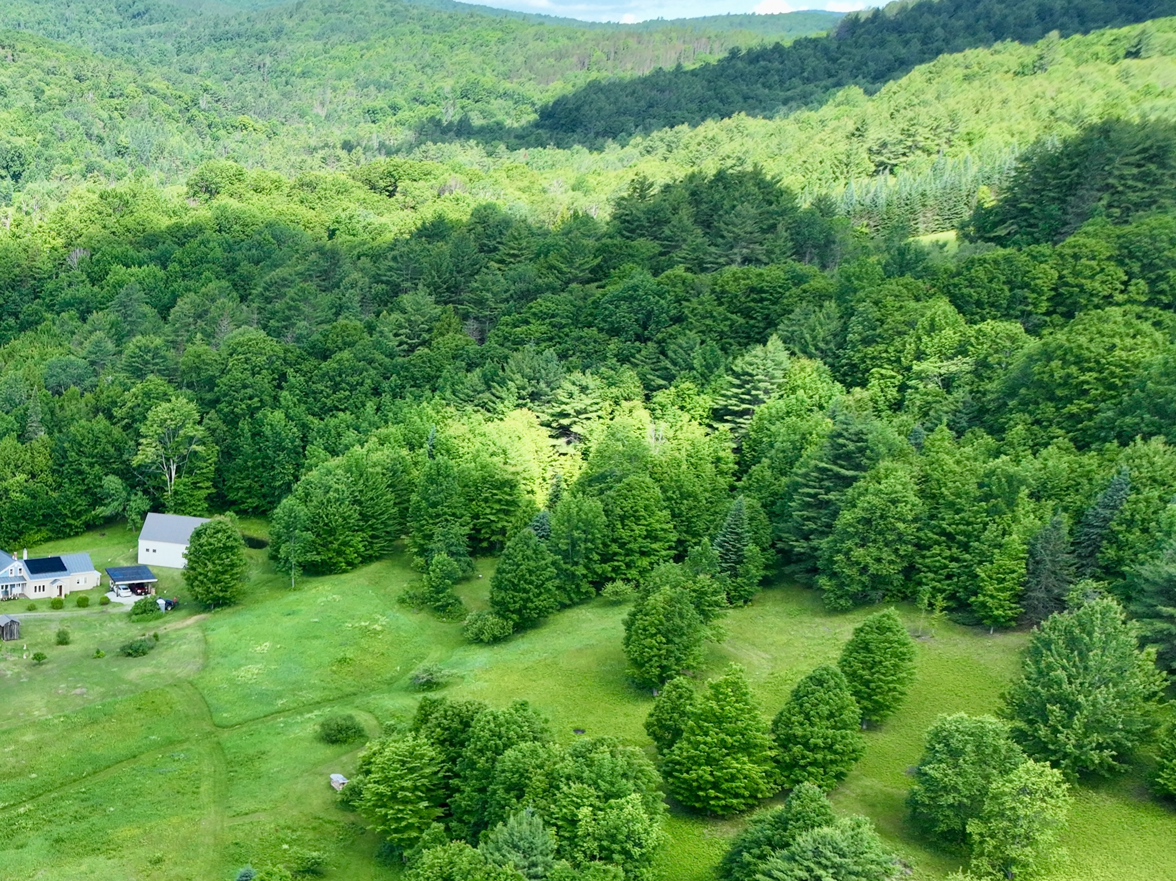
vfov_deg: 27.3
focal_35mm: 51
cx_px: 33
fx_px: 1732
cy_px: 831
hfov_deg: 34.5
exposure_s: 1/1000
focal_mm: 12.29
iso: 200
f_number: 2.8
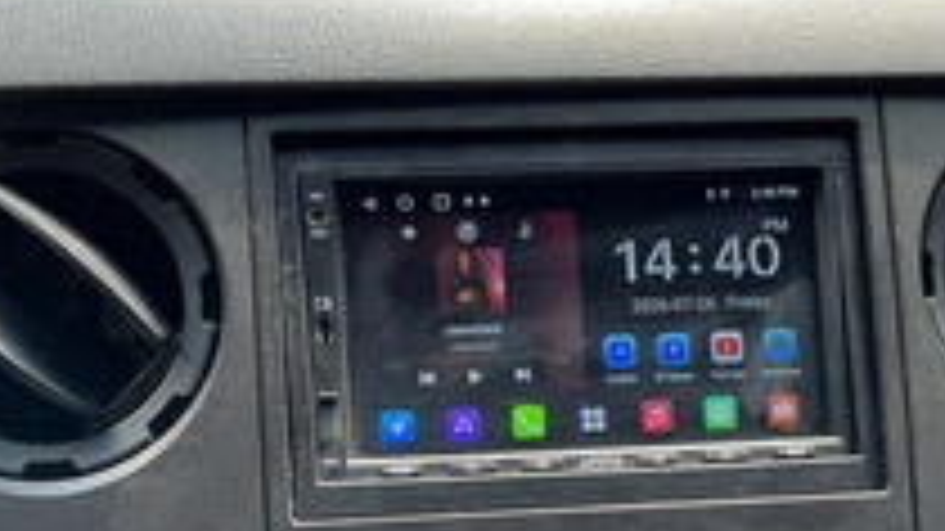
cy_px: 468
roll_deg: +1.3
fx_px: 1453
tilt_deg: -22.1
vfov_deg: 20.3
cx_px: 490
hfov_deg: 36.0
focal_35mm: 58
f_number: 1.8
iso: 32
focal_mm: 3
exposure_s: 1/122
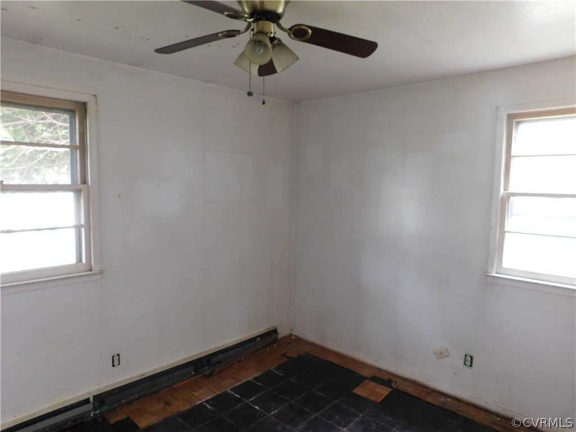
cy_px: 216
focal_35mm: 23
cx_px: 288
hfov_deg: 73.9
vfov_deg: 58.9
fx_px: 383
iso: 400
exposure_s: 1/15
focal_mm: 4
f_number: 3
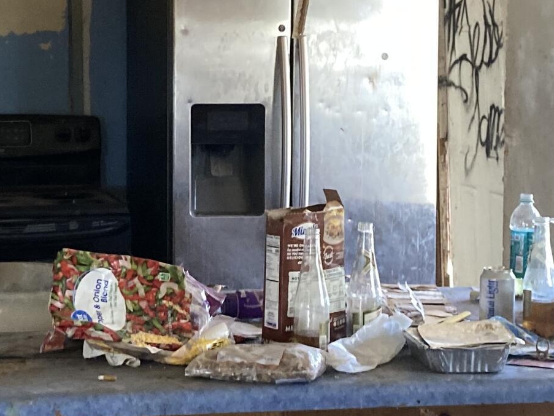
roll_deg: -2.4
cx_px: 163
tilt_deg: -4.1
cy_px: 138
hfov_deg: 21.0
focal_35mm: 93
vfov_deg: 15.9
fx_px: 1488
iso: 200
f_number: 1.8
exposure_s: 1/60
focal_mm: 3.99
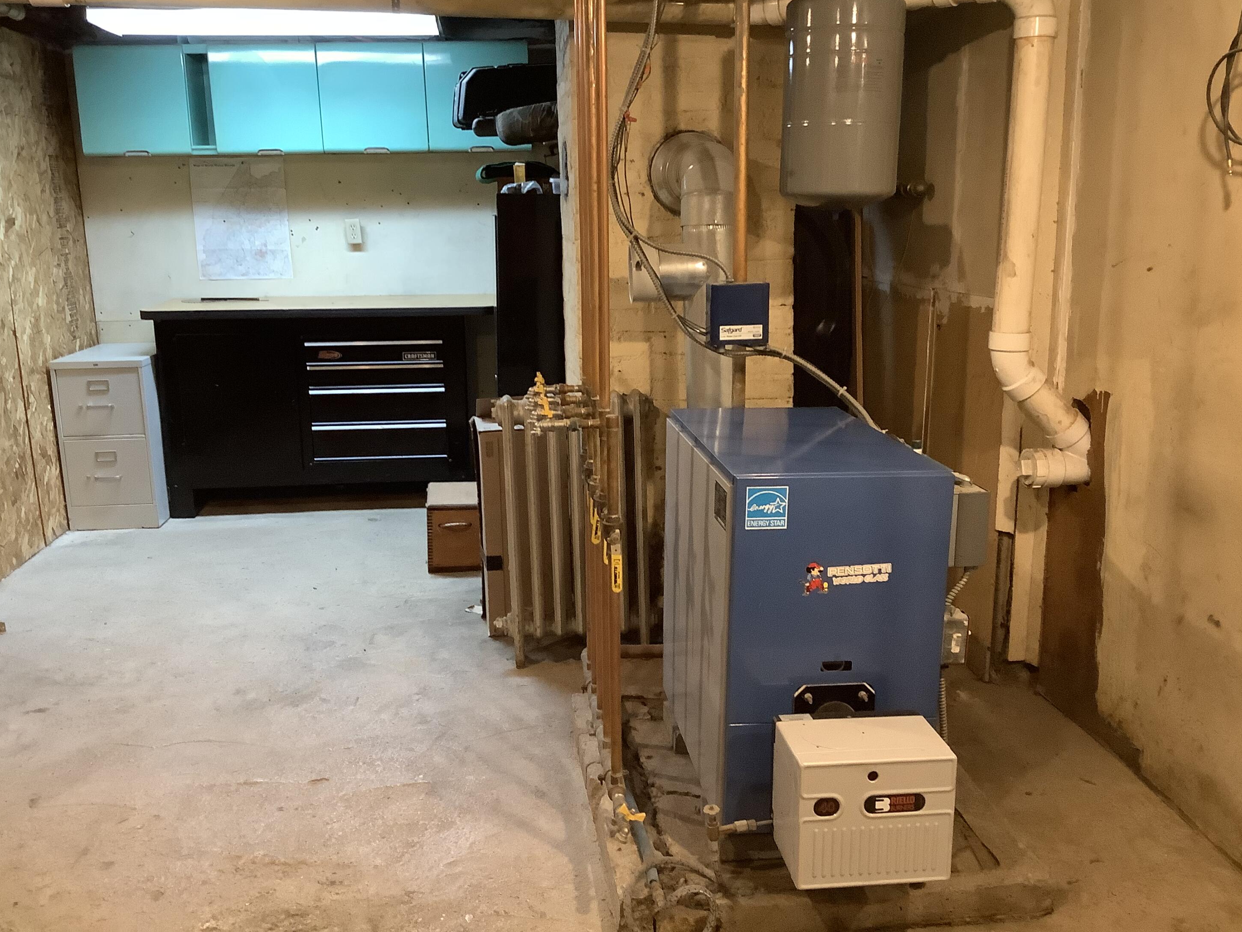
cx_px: 614
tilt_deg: -11.9
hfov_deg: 56.8
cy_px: 457
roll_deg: +0.3
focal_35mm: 32
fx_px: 1148
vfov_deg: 44.2
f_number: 2.4
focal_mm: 3.3
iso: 320
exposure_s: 1/30
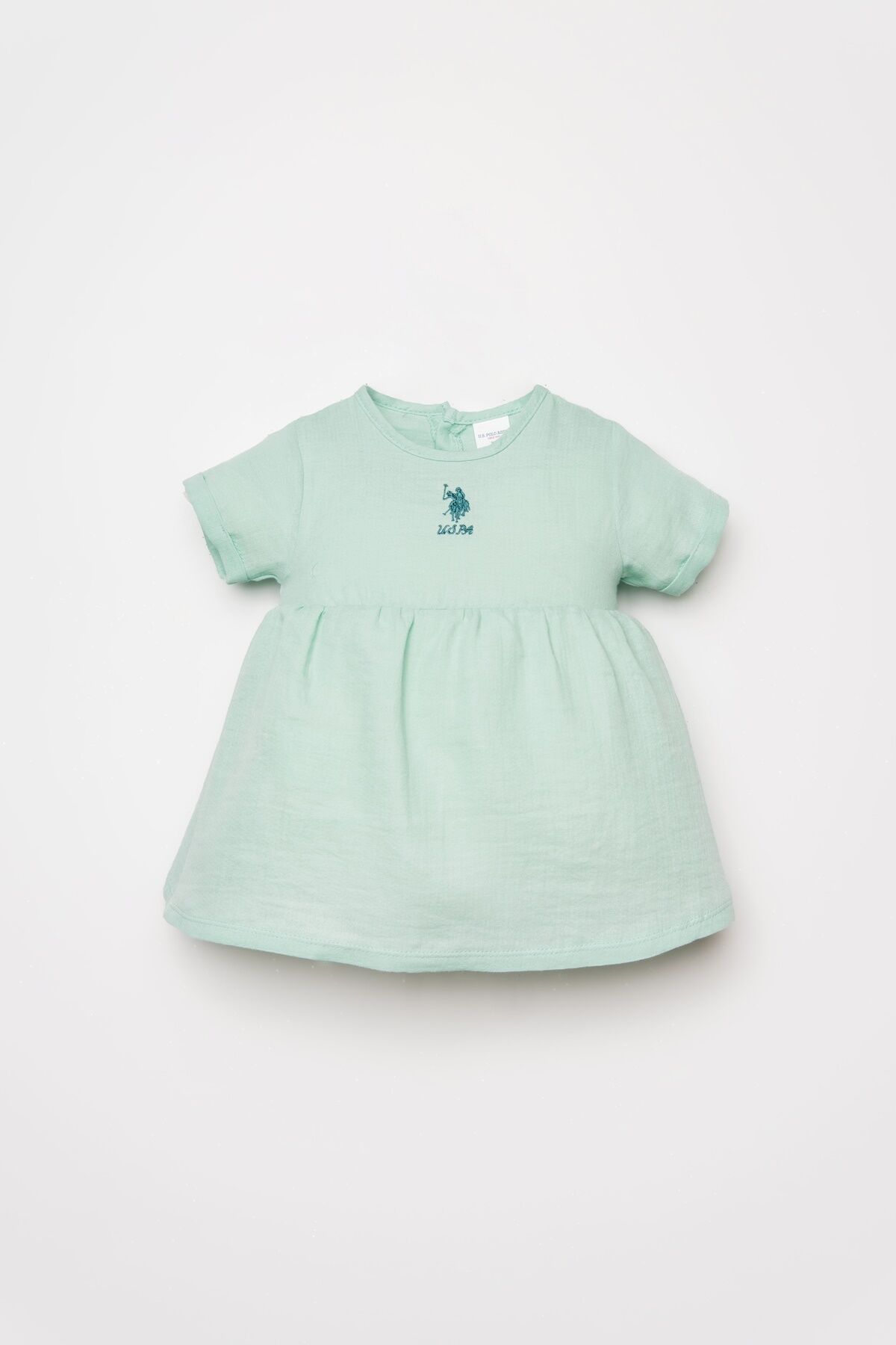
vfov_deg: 43.6
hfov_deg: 29.9
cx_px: 448
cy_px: 672
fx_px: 1680
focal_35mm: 45
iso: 125
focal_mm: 30
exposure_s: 1/160
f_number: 7.1
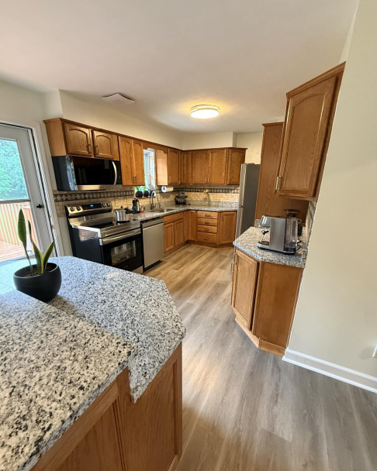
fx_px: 209
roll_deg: -0.7
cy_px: 248
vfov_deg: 96.7
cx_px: 186
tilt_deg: -16.5
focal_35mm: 15
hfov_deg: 84.0
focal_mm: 2.22
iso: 500
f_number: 2.2
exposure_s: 1/60
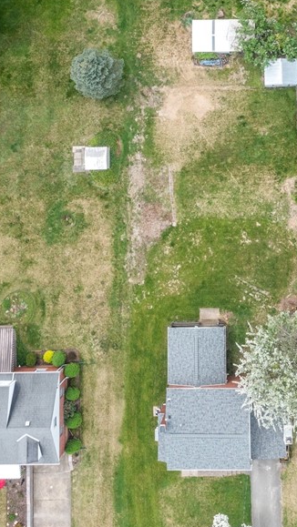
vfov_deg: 37.8
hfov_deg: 21.6
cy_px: 235
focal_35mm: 55
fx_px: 769
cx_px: 228
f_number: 5
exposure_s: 1/200
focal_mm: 10.26
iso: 100
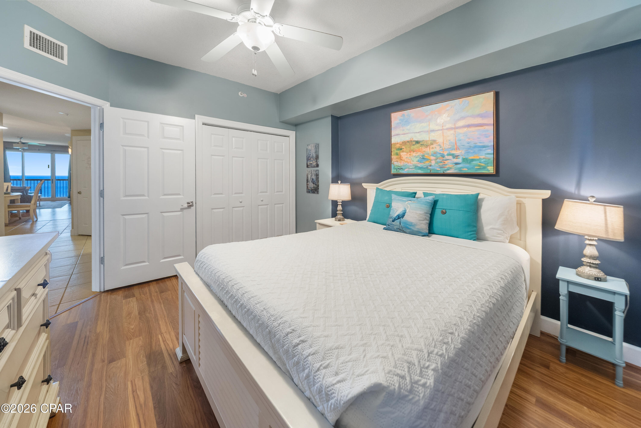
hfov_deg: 112.6
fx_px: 214
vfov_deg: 90.1
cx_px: 320
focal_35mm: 12
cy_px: 214
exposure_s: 1
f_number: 7.1
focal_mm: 12
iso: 640
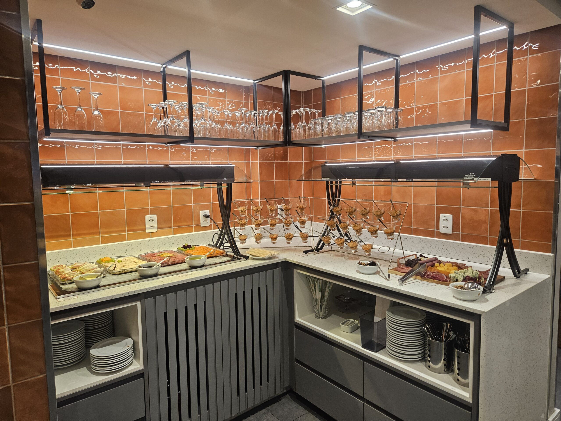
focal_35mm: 23
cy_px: 210
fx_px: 373
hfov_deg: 73.9
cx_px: 280
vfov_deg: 58.9
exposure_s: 1/120
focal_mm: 5.4
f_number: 1.8
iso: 250
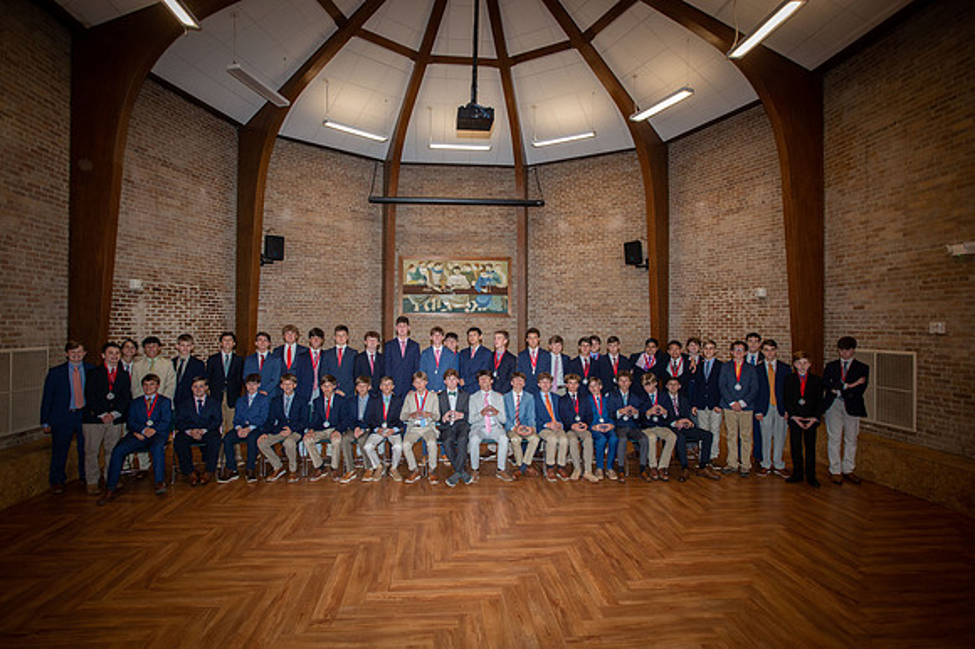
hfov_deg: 86.9
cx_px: 488
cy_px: 324
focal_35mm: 19
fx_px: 514
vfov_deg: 64.5
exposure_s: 1/160
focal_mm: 19
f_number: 5
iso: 2000
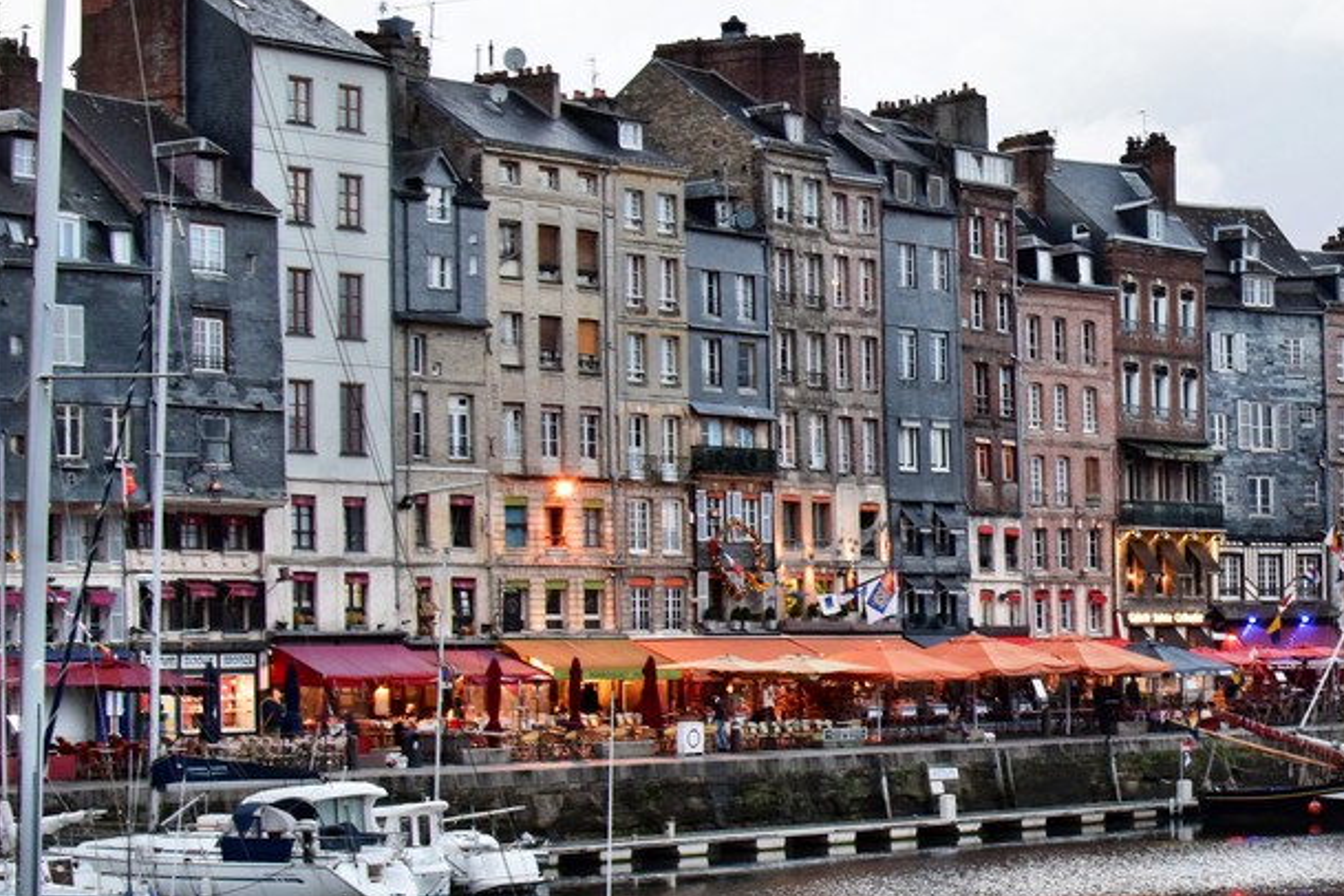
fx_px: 3618
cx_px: 1216
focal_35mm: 97
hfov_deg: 20.6
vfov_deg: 14.1
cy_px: 474
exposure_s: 1/60
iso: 1600
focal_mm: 35
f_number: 7.1
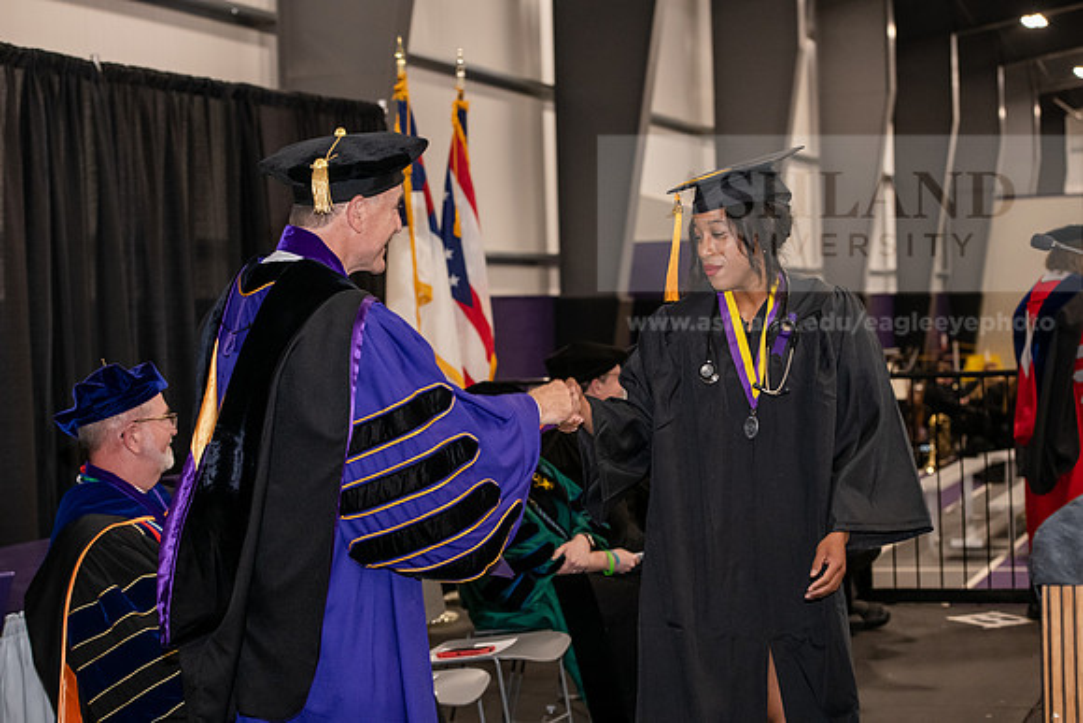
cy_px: 362
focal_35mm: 70
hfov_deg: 28.8
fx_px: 2106
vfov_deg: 19.5
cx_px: 542
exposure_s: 1/200
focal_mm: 70
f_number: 5
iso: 2500
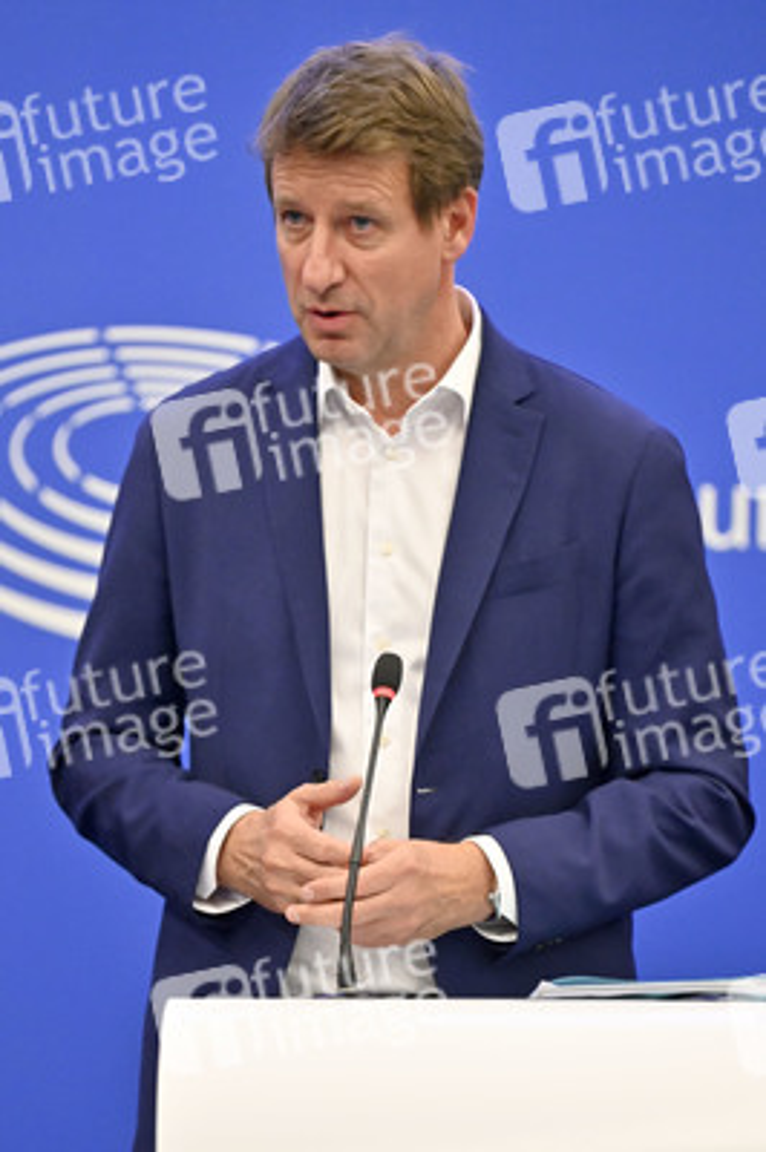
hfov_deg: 10.1
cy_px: 576
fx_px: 4316
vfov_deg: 15.2
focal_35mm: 135
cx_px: 383
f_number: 2.8
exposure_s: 1/800
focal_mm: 135
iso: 5000
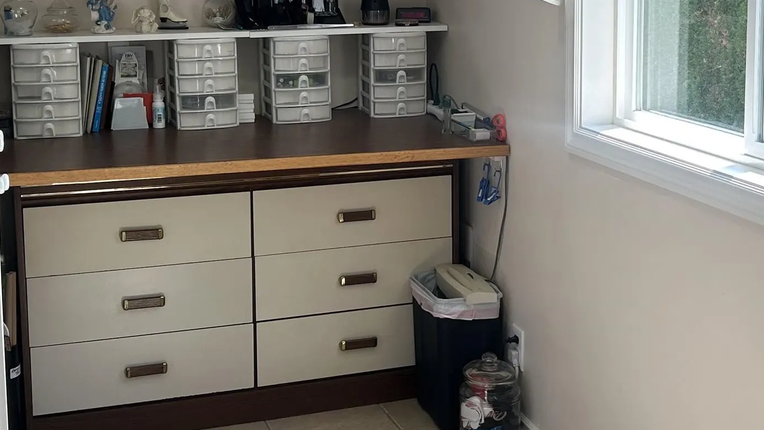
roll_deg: +0.3
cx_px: 482
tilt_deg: -7.6
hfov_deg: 33.1
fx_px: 1276
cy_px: 103
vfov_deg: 19.0
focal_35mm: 63
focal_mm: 5.7
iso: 40
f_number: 1.5
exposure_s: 1/178
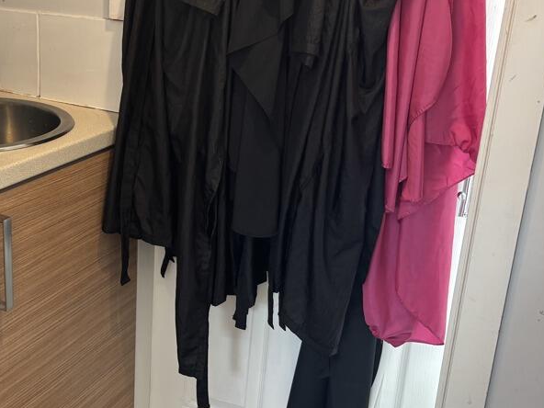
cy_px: 146
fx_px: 707
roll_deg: -1.6
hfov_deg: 40.5
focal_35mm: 45
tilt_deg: -19.4
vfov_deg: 32.0
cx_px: 116
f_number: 1.6
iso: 125
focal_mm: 5.96
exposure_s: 1/50
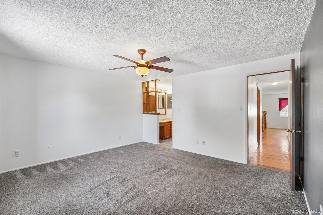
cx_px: 162
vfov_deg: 77.3
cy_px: 108
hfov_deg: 100.4
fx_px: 135
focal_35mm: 15
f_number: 8
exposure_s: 1/8
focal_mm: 10
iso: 800
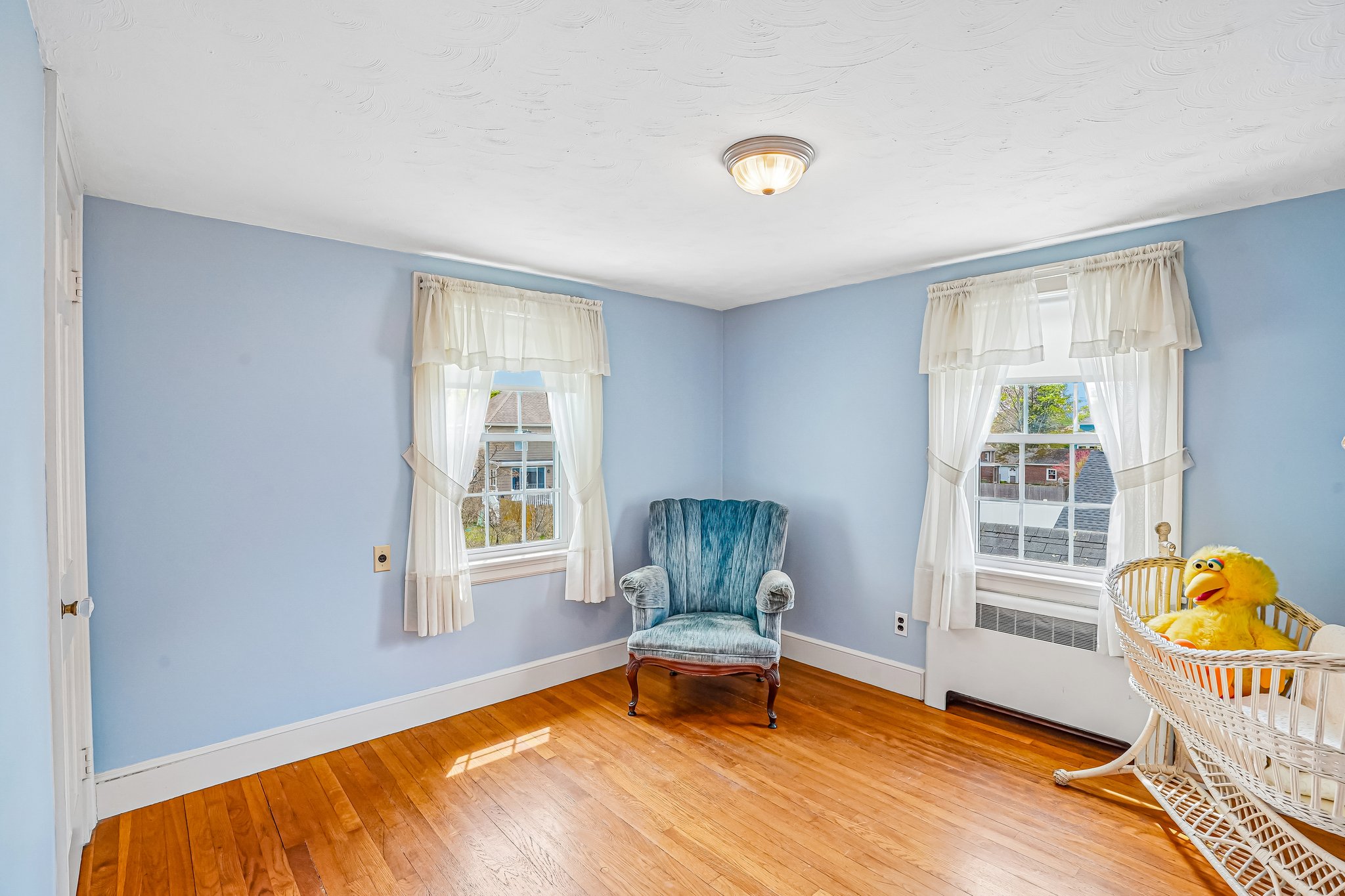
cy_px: 448
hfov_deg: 96.7
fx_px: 598
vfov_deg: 73.7
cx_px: 672
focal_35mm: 16
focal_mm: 16
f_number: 9
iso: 640
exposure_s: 1/30
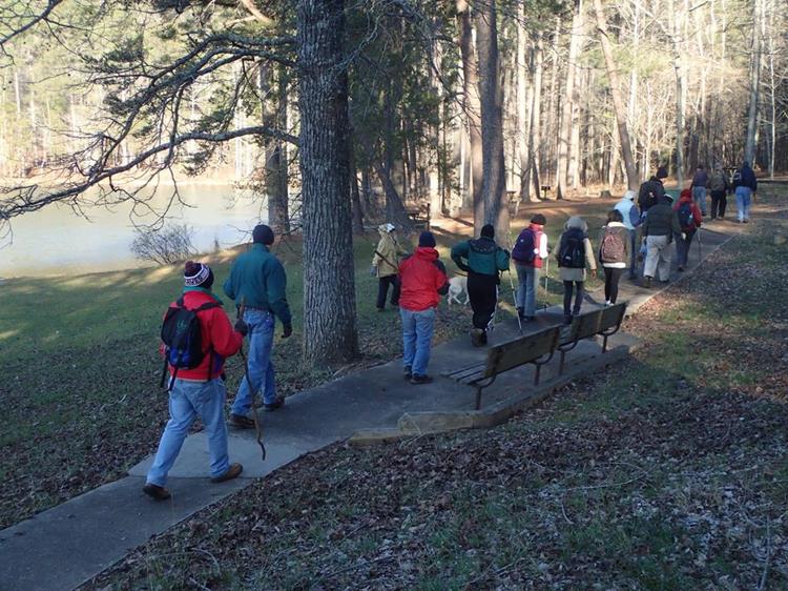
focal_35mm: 43
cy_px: 296
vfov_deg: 33.6
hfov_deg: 43.9
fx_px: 979
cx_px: 394
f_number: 4
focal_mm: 7.86
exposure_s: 1/400
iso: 400
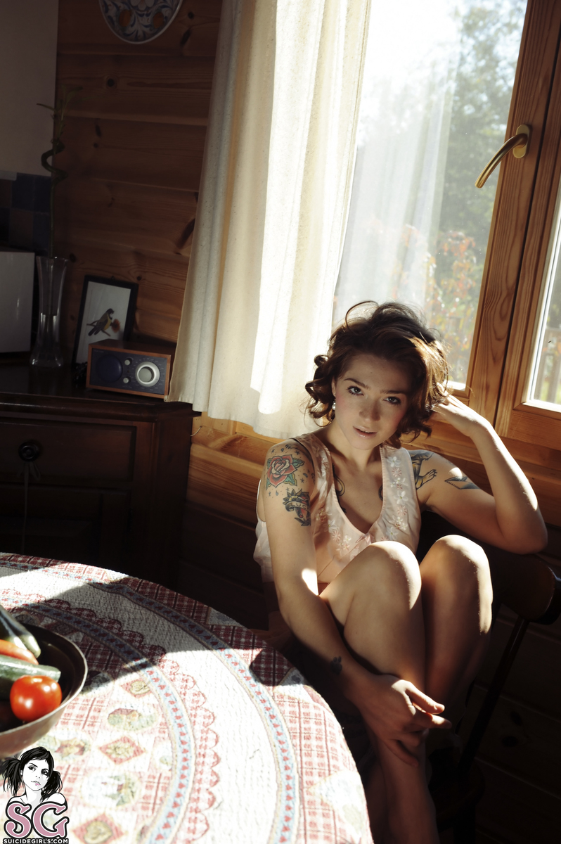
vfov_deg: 46.4
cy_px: 422
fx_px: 983
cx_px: 280
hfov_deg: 31.8
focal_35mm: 42
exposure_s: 1/125
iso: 200
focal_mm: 42
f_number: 5.6
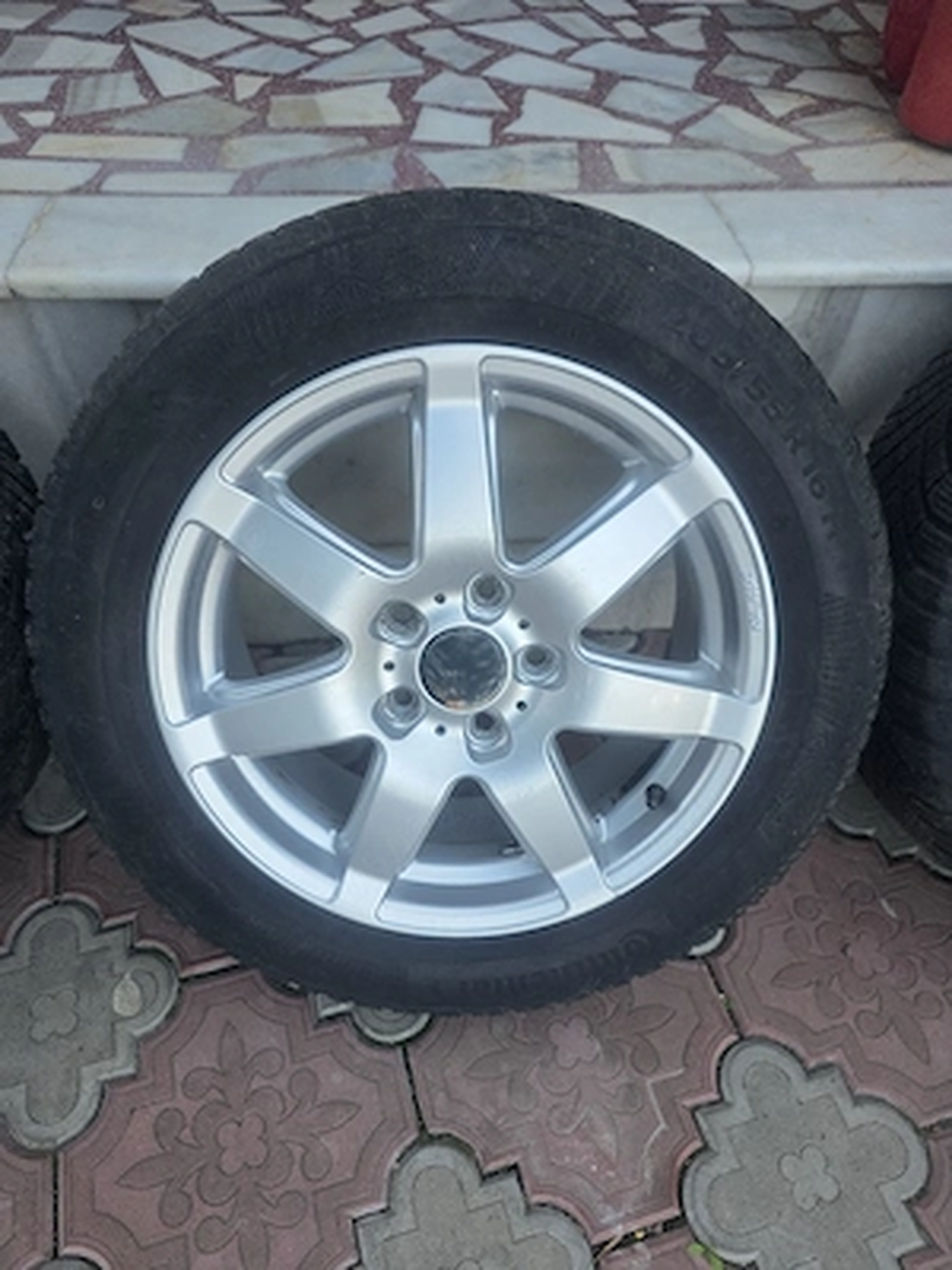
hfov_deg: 58.9
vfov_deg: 73.9
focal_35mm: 23
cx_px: 476
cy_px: 635
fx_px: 843
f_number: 1.7
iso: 50
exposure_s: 1/182
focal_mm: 6.3
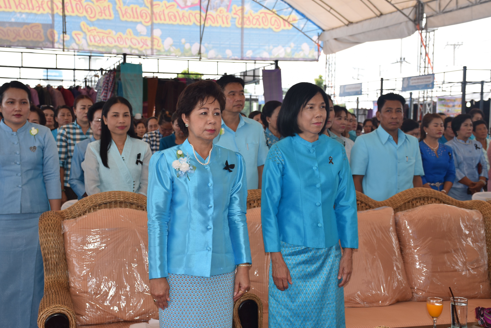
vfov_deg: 25.5
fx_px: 723
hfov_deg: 37.5
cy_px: 174
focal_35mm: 53
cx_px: 236
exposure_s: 1/160
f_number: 6.3
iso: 100
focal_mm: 32
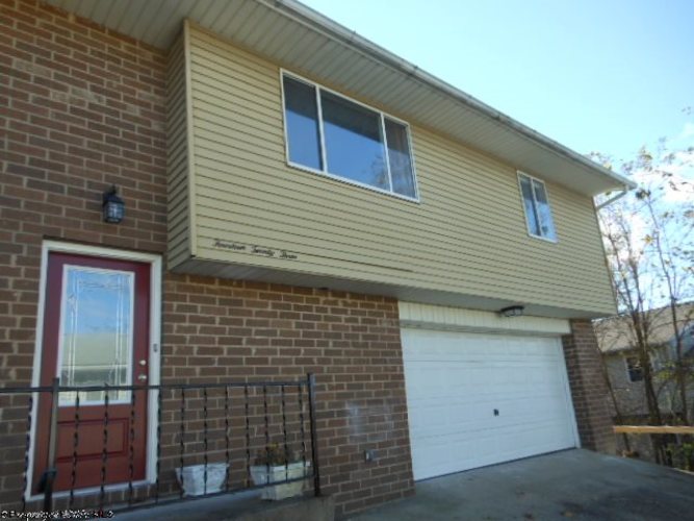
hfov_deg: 69.4
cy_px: 260
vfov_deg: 54.9
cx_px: 347
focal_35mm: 25
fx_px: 501
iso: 80
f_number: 3.2
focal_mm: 4.5
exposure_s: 1/320
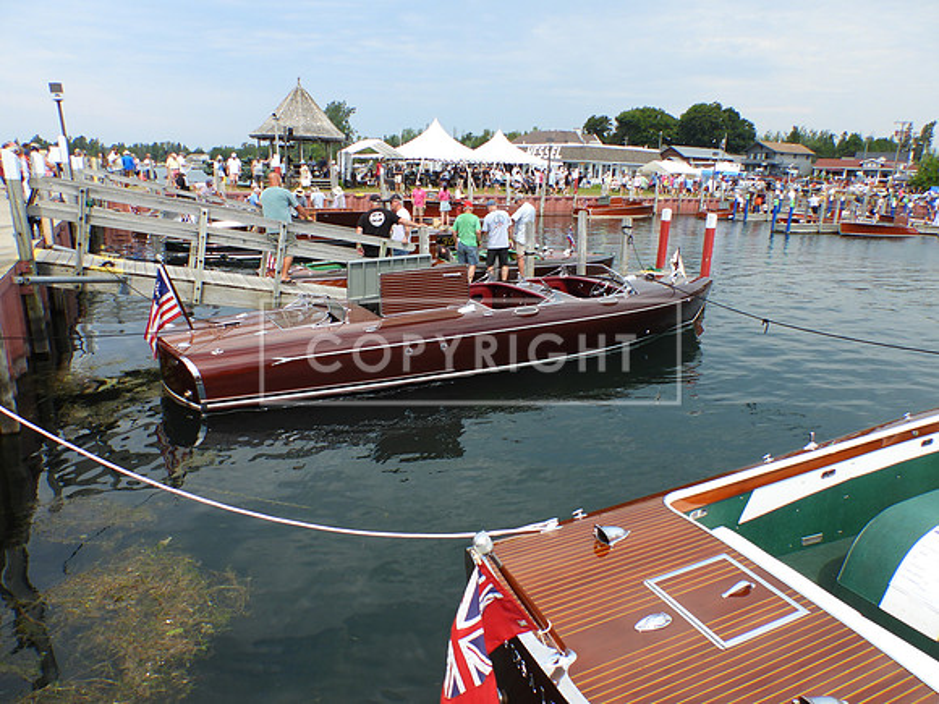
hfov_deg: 71.6
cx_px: 470
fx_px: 651
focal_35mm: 24
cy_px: 352
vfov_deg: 56.8
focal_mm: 4.3
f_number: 2.8
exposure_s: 1/1250
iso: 100
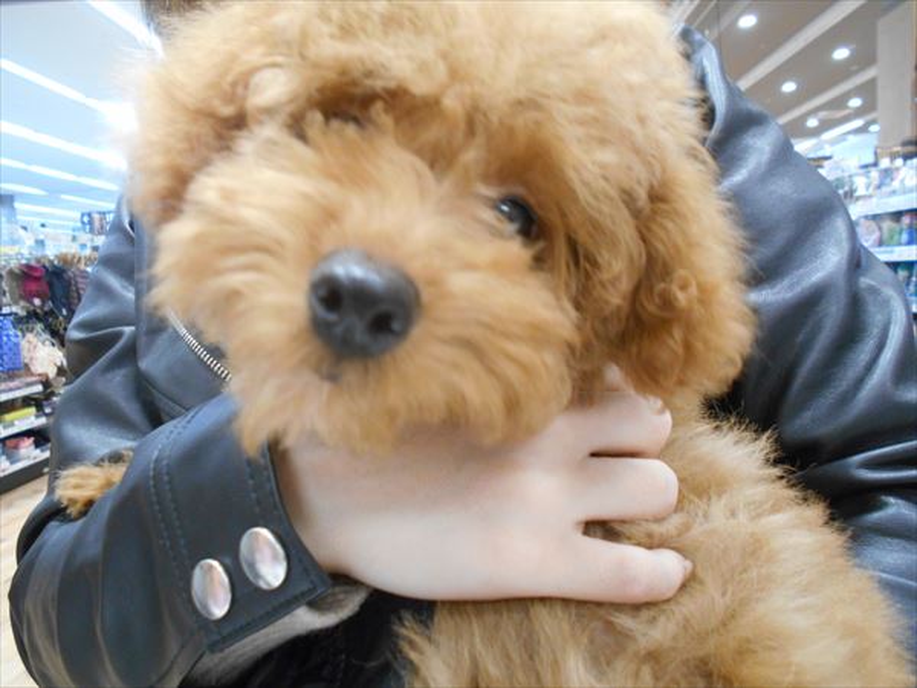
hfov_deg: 67.3
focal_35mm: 26
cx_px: 458
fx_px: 689
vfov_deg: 53.1
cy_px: 344
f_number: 3.2
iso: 400
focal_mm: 4.6
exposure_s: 1/25
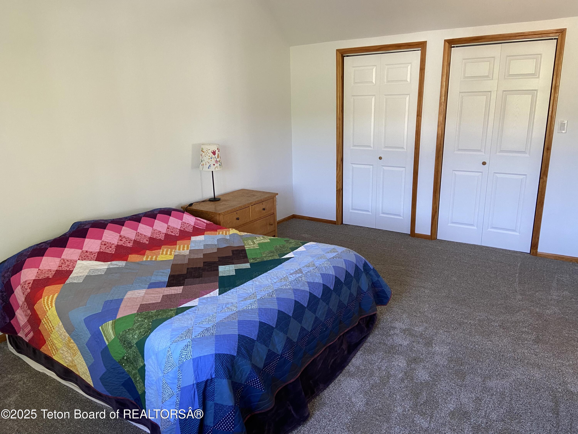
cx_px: 289
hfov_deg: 67.3
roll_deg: +1.7
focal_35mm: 26
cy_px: 217
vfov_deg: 53.1
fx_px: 434
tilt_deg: -16.6
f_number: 1.8
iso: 125
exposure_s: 1/61
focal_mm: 4.25
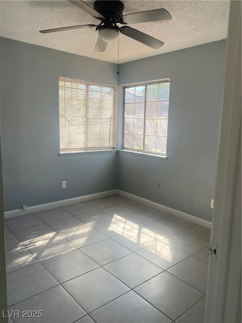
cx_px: 121
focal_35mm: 26
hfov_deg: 53.1
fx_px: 242
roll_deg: -1.9
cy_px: 162
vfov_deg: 67.3
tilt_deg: -6.9
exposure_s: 1/381
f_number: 1.8
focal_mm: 4.25
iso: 32
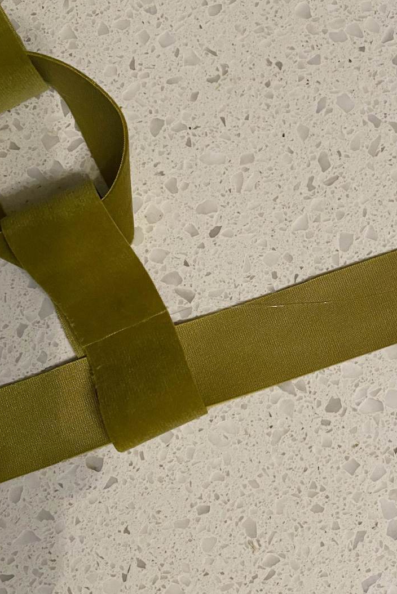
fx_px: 678
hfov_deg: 32.2
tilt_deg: -78.8
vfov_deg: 47.4
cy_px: 302
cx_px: 287
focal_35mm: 41
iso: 400
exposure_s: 1/40
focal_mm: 4.25
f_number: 1.8
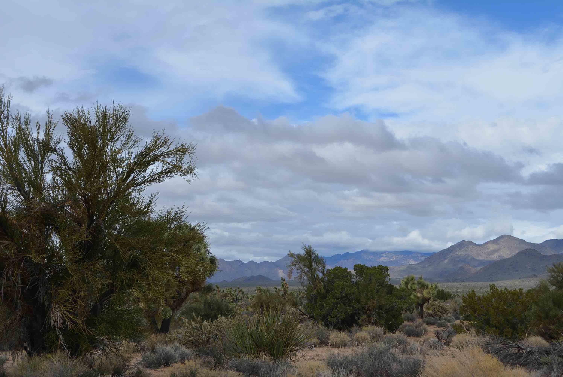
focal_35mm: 48
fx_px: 751
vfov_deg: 28.1
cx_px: 282
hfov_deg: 41.1
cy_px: 188
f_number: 9
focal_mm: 32
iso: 100
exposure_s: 1/320
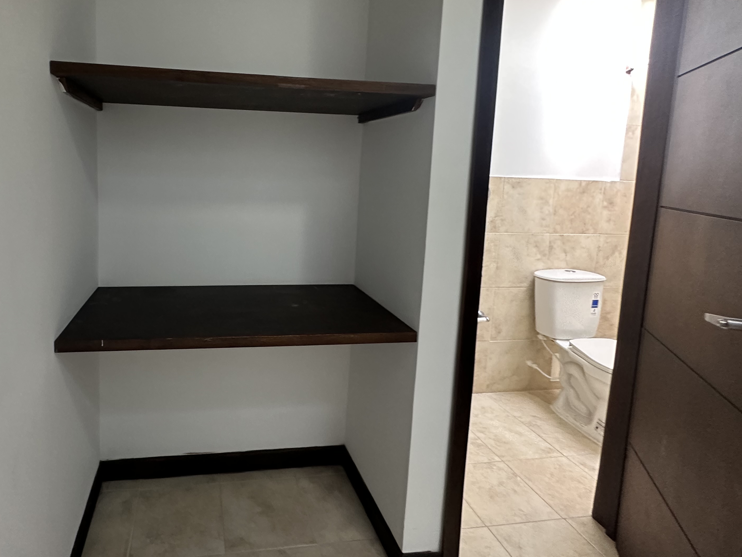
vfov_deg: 65.1
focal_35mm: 20
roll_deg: -1.6
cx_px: 254
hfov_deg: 79.3
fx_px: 429
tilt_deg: -0.1
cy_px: 213
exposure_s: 1/60
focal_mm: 2.22
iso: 320
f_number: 2.2
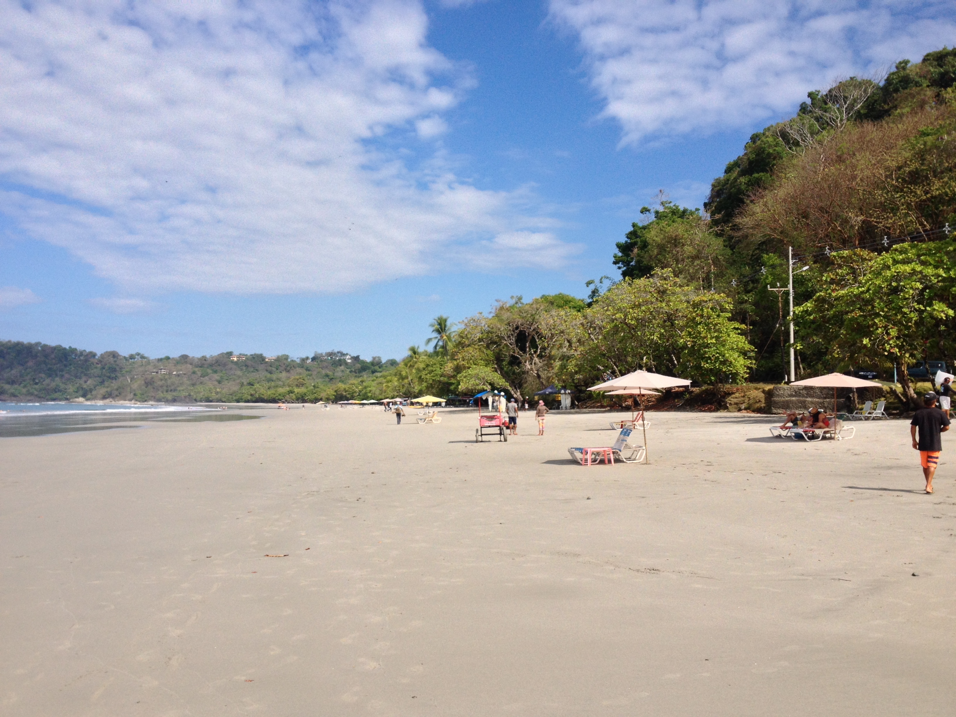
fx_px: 967
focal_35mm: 35
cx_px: 478
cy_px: 358
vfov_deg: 40.7
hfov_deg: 52.6
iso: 50
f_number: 2.4
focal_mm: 4.28
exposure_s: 1/2404
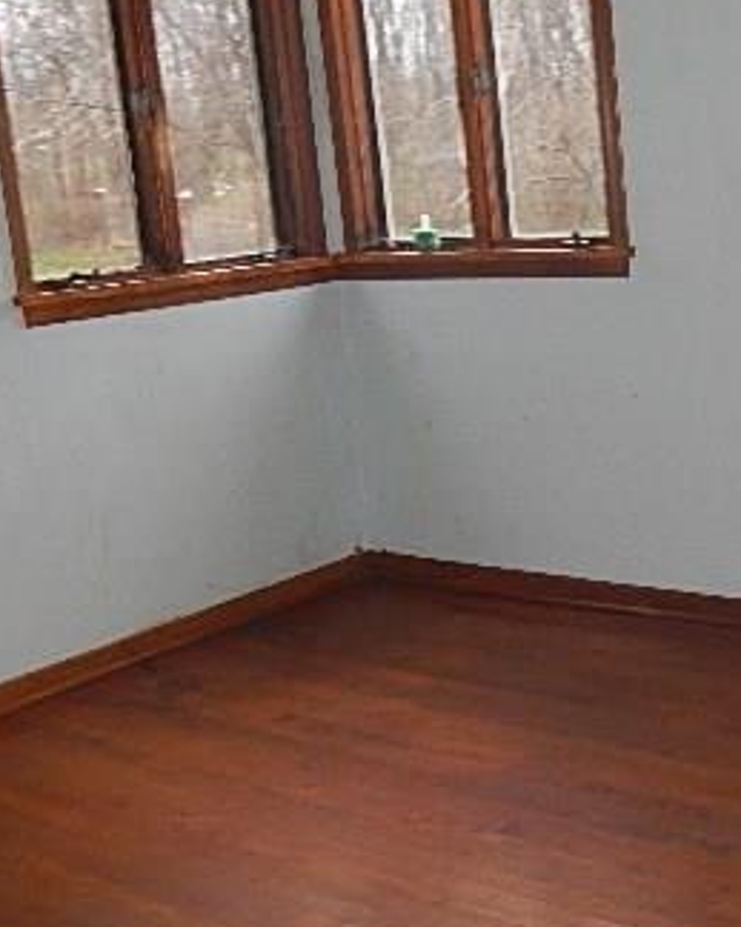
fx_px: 1481
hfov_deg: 27.4
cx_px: 615
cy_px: 421
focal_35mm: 54
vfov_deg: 34.7
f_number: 3.9
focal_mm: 5
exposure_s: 1/30
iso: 400
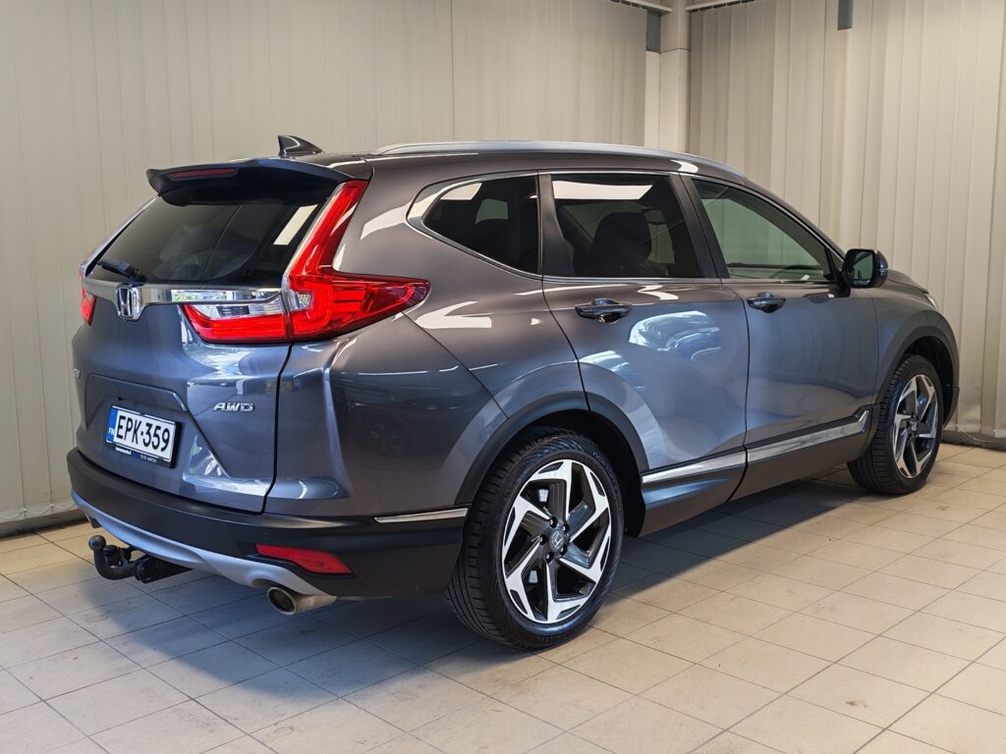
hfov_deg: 54.0
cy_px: 377
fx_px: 988
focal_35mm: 34
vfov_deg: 41.8
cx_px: 503
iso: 50
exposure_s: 1/50
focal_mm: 5.4
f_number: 1.6
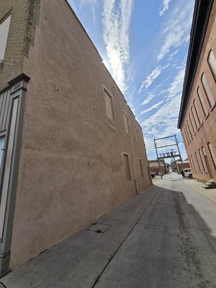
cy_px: 138
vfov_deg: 102.0
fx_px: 116
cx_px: 107
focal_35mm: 14
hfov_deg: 85.7
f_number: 2.2
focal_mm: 2.2
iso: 50
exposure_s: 1/4373
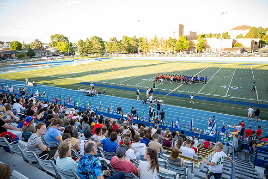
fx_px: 179
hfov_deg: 73.7
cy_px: 90
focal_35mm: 24
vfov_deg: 53.2
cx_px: 134
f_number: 2.8
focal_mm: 24
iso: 1250
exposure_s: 1/1250
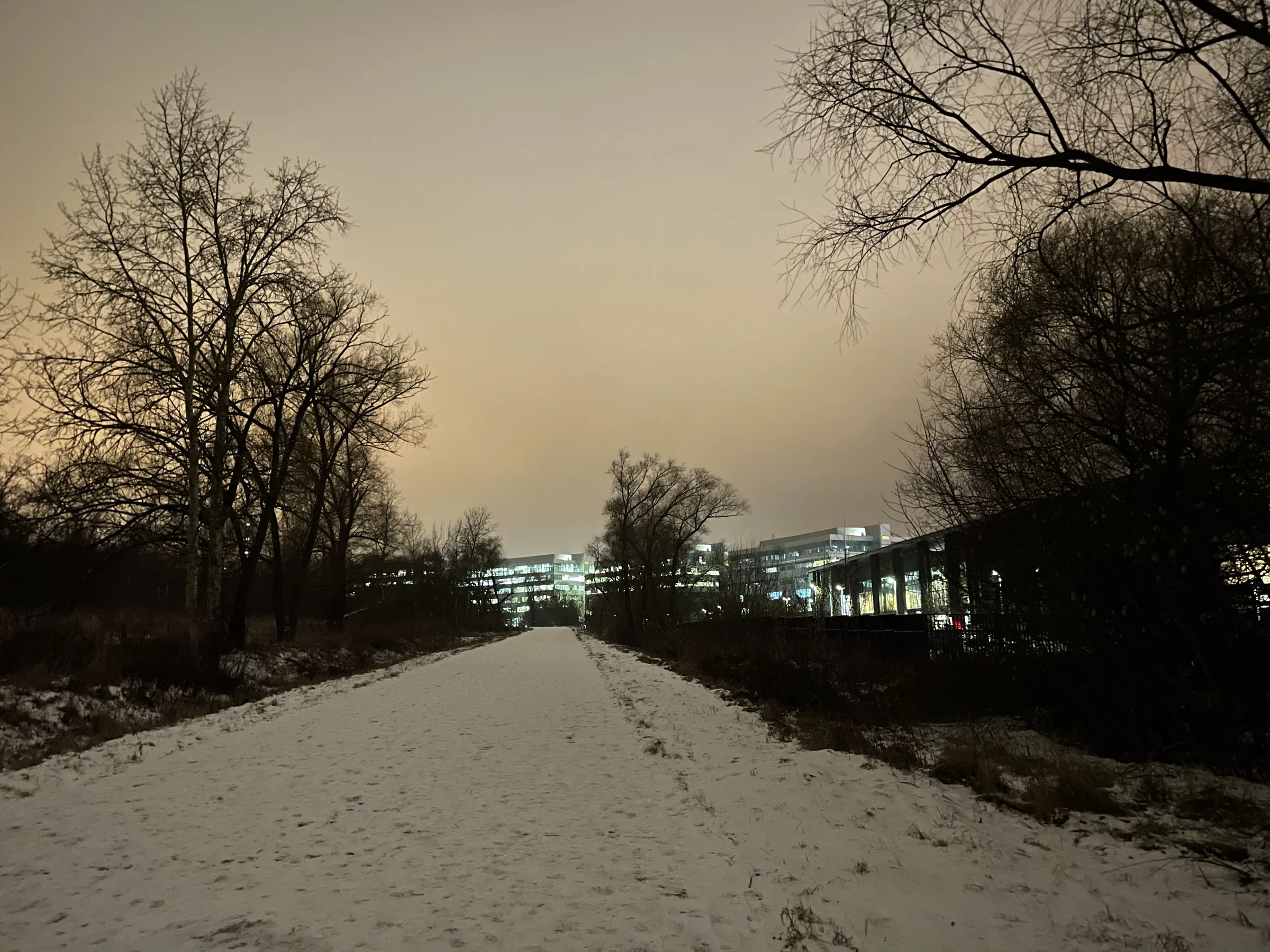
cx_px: 635
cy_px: 476
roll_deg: +1.0
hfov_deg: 67.3
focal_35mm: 26
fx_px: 954
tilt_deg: +11.3
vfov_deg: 53.1
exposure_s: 1/8
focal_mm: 4.2
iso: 640
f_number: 1.6
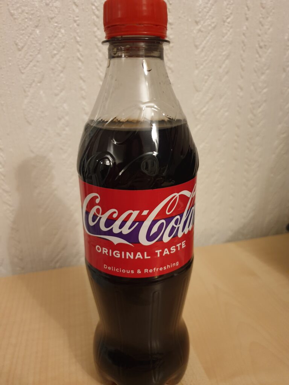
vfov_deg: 67.3
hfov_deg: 53.1
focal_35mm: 26
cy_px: 192
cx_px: 144
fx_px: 289
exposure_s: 1/17
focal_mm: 4.3
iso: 250
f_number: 1.5
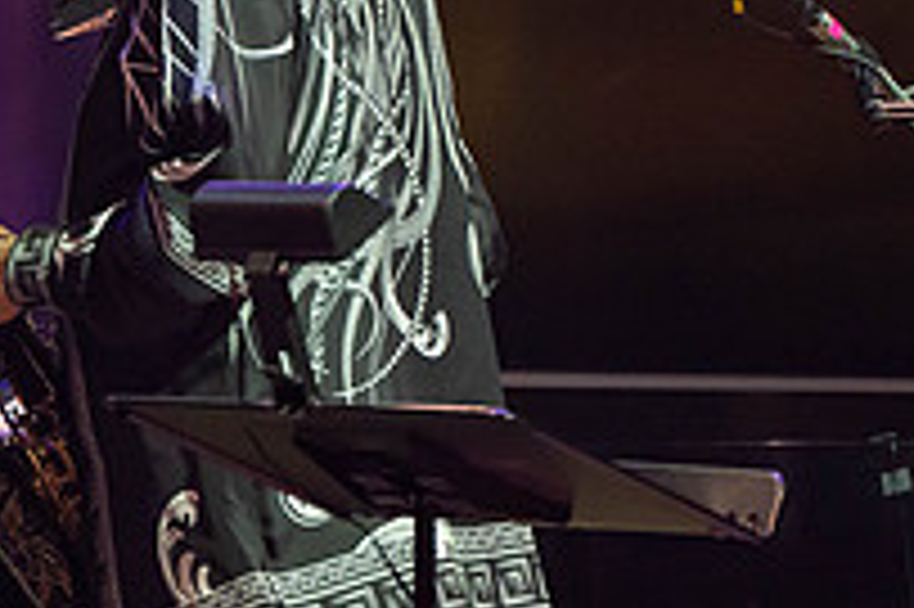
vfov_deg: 1.3
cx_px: -144
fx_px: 27067
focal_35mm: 1067
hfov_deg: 1.9
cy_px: 290
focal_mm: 373
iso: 3200
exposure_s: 1/250
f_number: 5.6
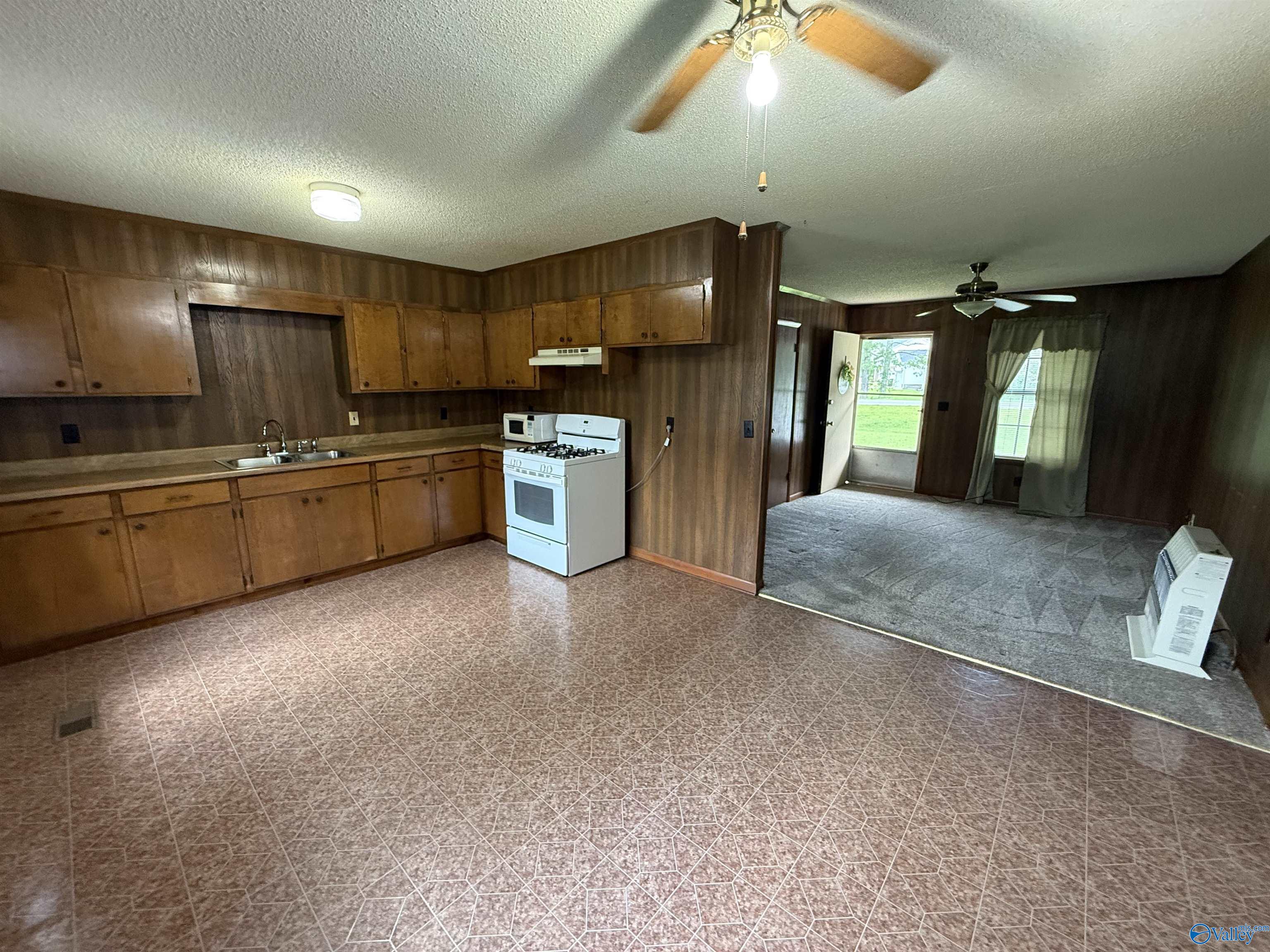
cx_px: 635
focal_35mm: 14
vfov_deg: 85.7
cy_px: 476
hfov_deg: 102.1
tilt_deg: -10.4
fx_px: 514
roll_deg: -0.5
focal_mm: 2.22
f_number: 2.2
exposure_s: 1/60
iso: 500
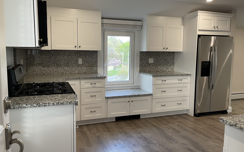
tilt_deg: -6.3
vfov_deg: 44.5
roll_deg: -0.6
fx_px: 186
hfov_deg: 66.5
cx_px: 120
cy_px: 72
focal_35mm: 28
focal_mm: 5.1
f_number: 1.6
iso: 80
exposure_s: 1/60
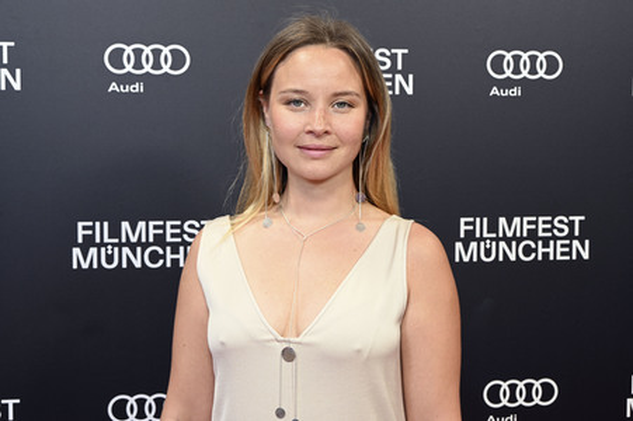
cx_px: 316
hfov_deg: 35.1
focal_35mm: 57
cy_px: 210
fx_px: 1001
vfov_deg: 23.7
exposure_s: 1/125
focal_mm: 57
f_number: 8
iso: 1000
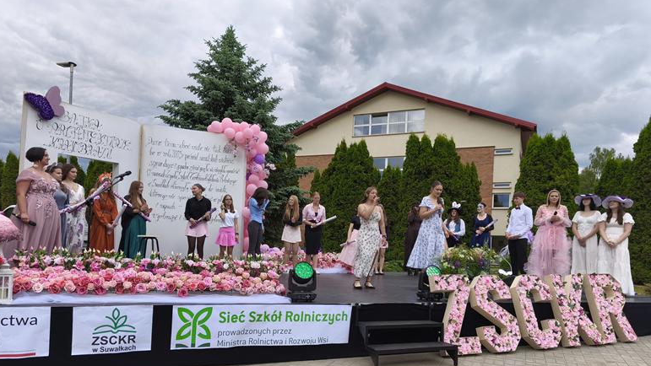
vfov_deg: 43.7
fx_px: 449
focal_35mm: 26
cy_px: 250
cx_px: 327
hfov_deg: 71.9
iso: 80
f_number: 1.7
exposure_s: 1/1339
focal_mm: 5.35
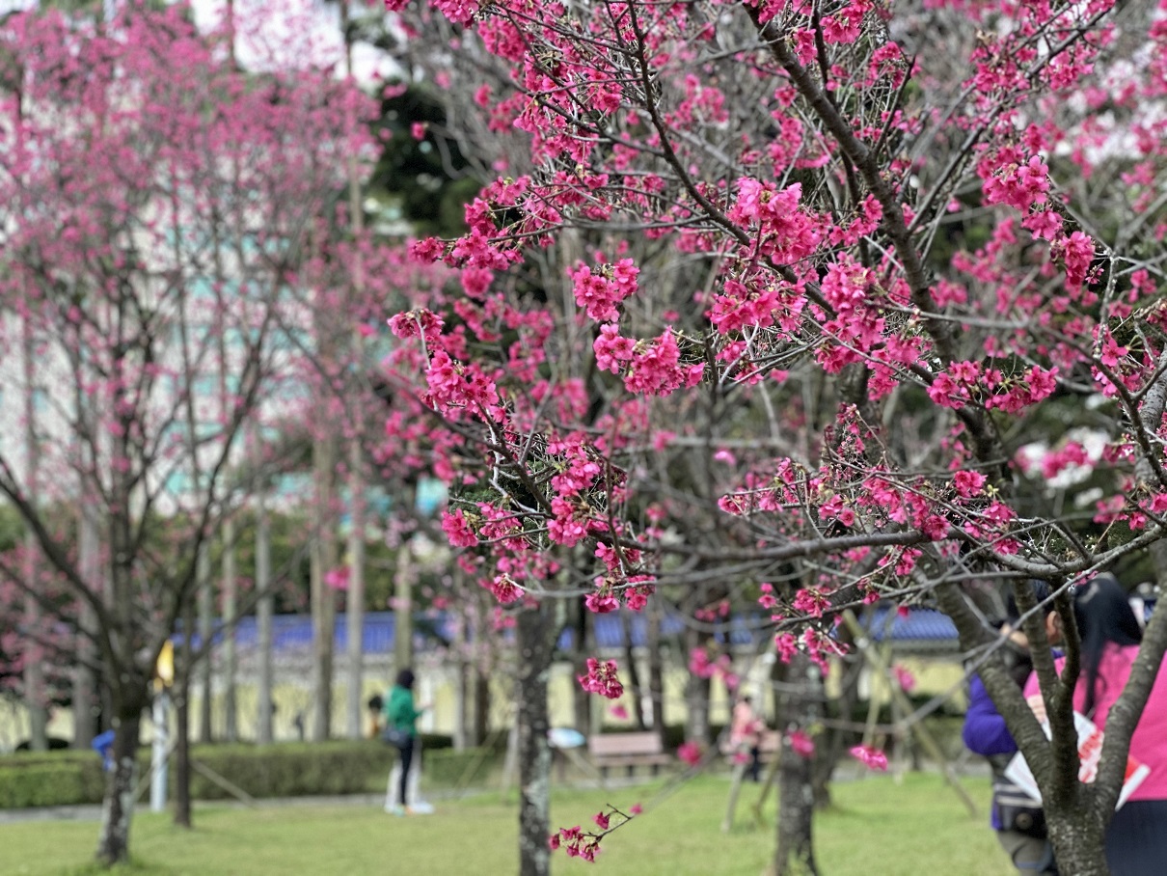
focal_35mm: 52
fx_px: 1753
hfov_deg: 36.8
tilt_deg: +8.1
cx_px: 584
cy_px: 438
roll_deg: +1.2
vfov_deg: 28.0
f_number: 2
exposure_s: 1/37
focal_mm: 6
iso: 400
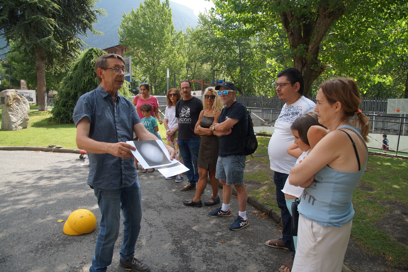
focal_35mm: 24
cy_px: 136
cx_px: 204
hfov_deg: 73.7
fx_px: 272
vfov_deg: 53.1
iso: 100
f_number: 4
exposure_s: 1/250
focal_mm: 16
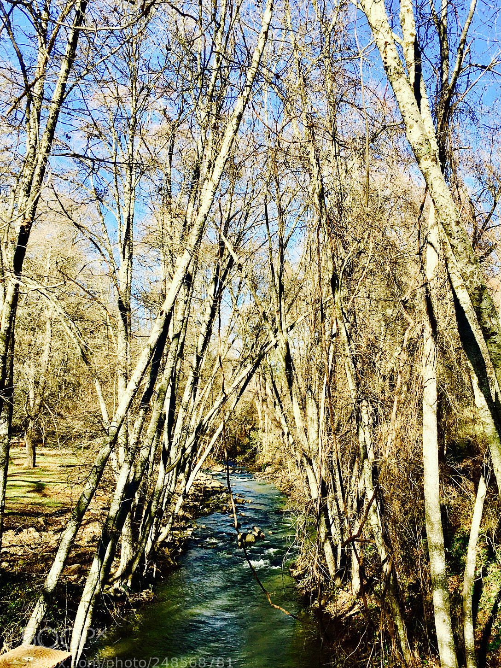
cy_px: 330
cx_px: 269
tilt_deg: +8.5
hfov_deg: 44.1
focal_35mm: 32
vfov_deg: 56.8
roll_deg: +1.2
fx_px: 617
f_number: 2.2
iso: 25
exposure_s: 1/506
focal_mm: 4.15
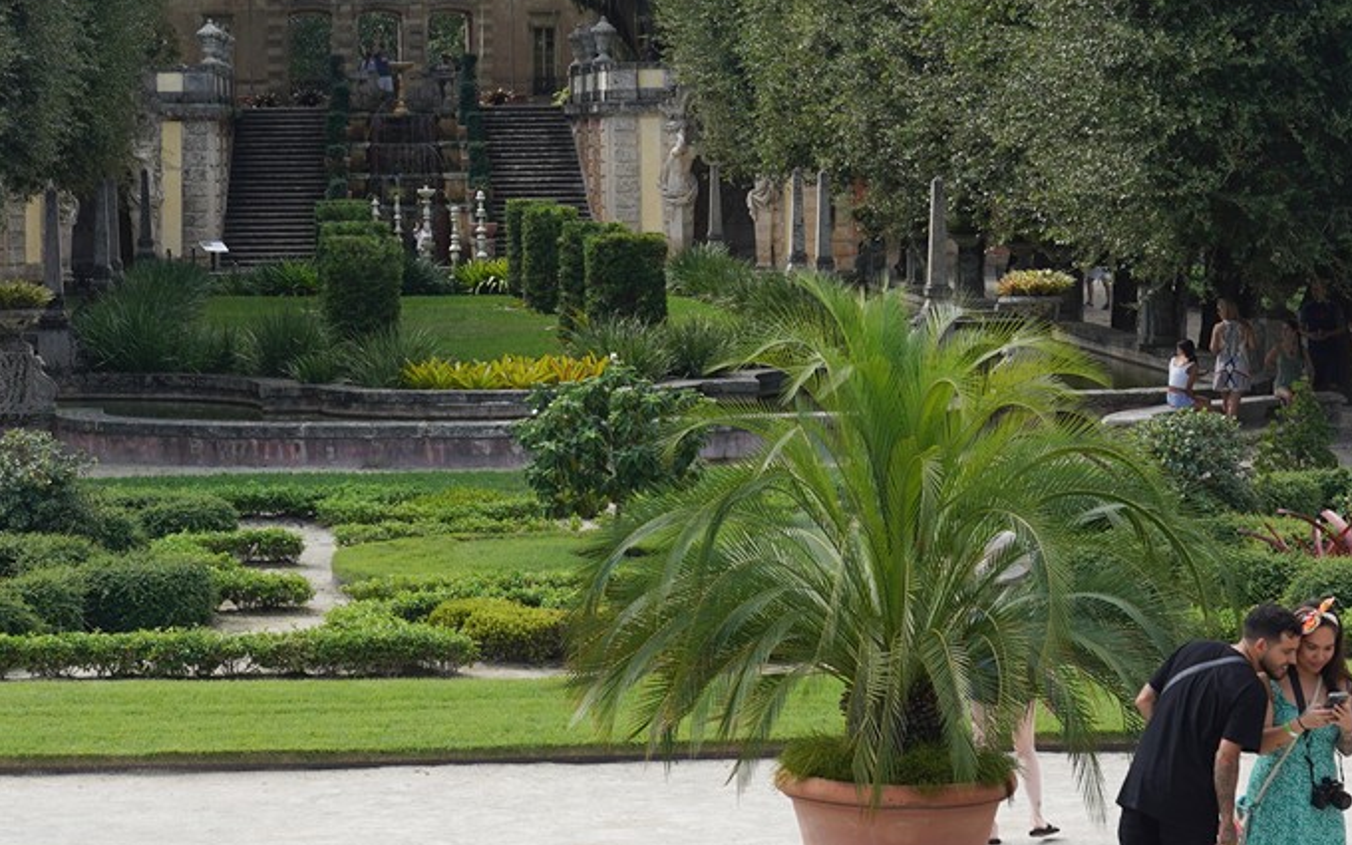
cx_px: 523
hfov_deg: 18.7
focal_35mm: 111
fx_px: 4090
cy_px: 181
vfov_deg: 11.8
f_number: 10
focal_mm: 37
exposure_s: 1/100
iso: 100
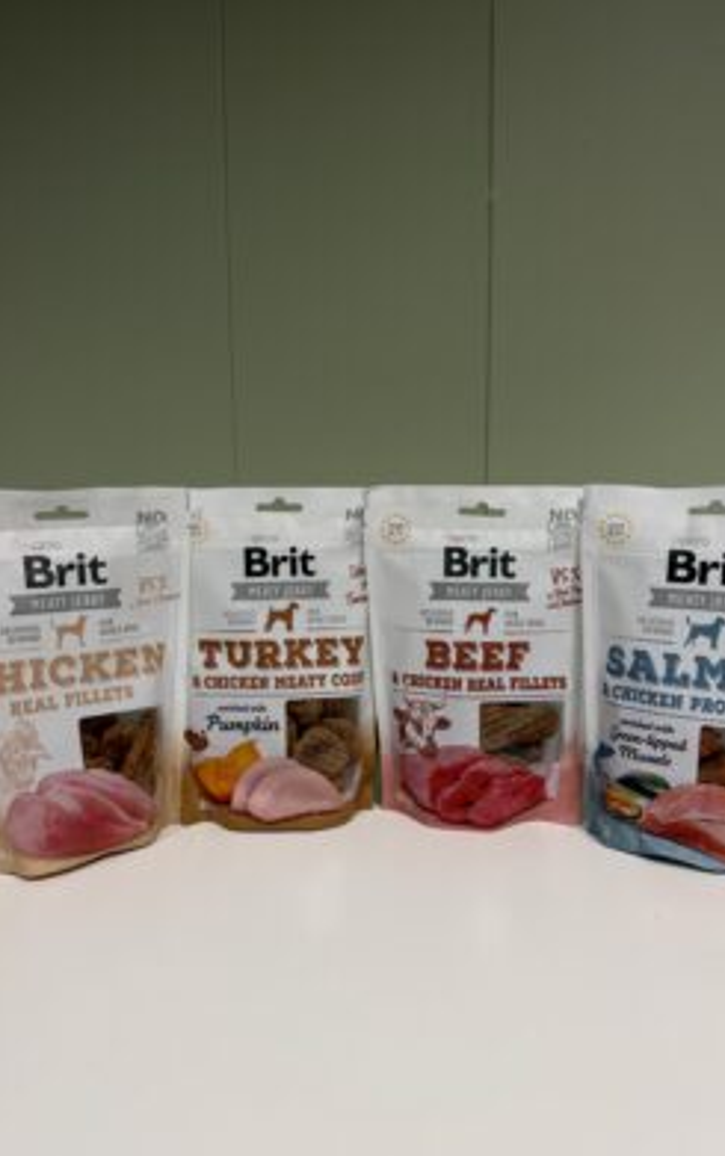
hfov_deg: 47.6
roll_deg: +0.4
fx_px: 820
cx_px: 388
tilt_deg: -6.9
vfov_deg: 70.4
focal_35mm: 26
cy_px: 588
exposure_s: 1/100
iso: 80
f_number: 1.78
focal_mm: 6.76
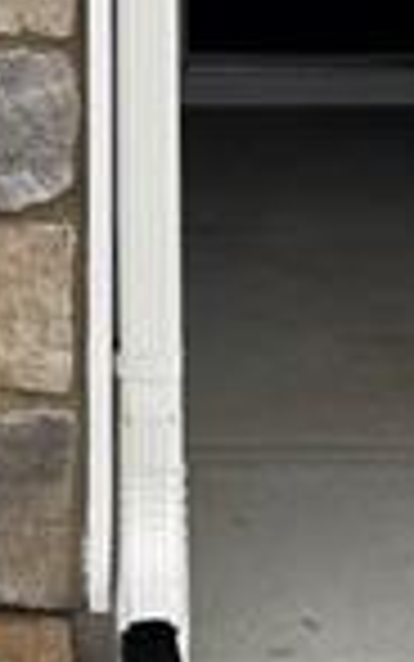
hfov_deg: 9.9
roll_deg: -0.7
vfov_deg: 13.6
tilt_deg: +7.7
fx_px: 2399
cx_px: 153
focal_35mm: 133
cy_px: -617
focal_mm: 6.76
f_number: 1.78
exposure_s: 1/1818
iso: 80
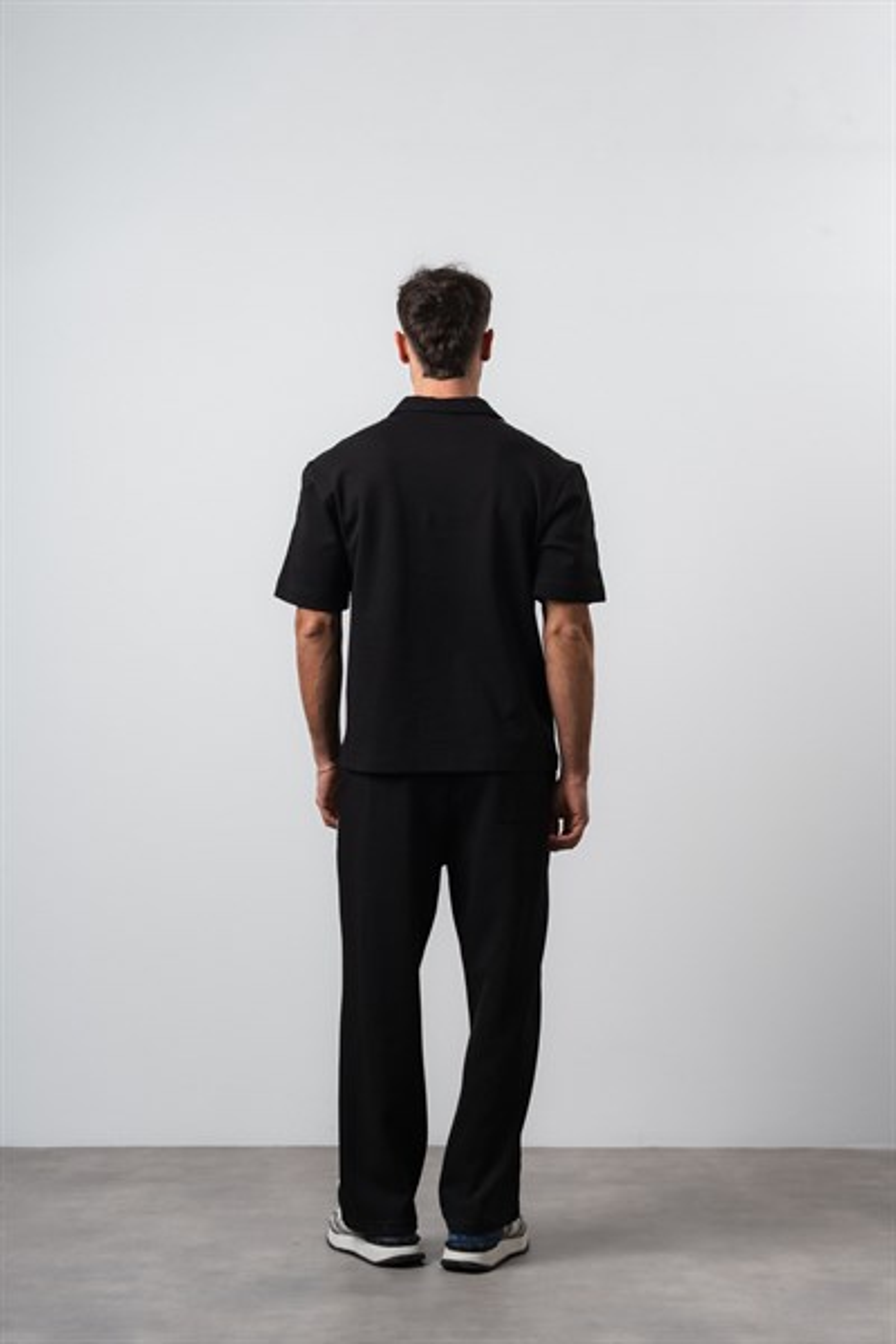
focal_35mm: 68
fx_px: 2524
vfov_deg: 29.8
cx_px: 448
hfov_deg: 20.1
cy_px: 672
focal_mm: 67.6
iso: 100
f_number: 10
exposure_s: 1/125
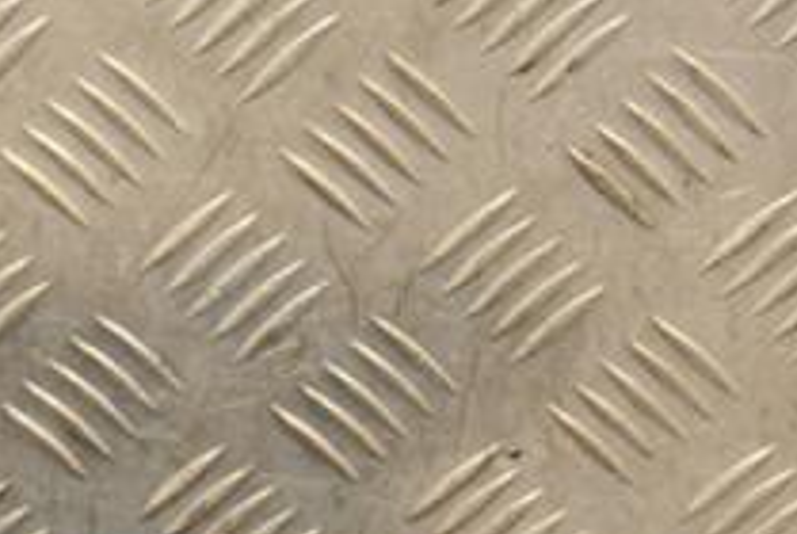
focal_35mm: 215
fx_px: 4767
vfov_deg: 6.4
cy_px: 683
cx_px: 8
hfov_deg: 9.5
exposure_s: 1/160
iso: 800
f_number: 5
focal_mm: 50
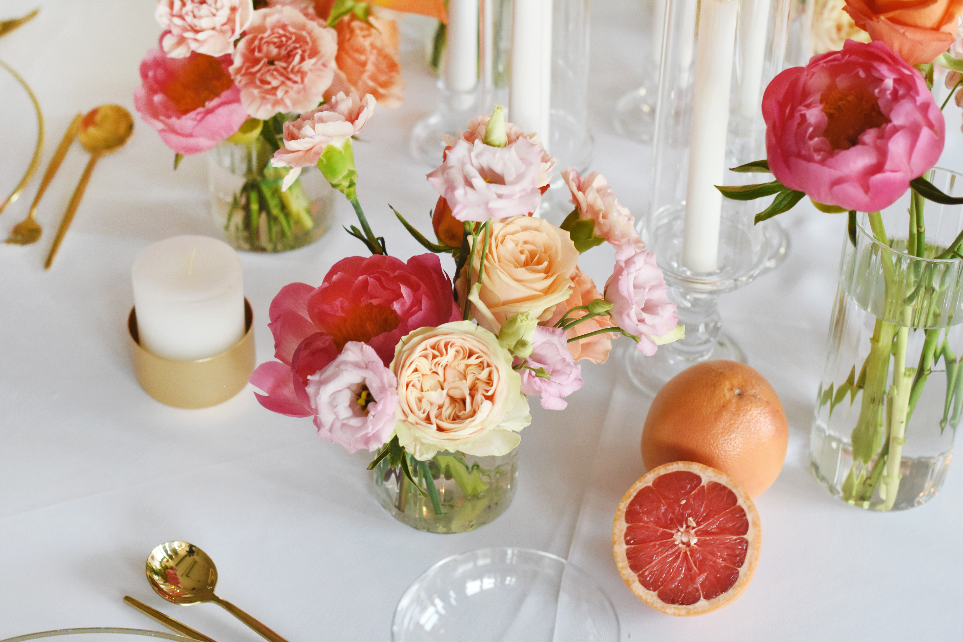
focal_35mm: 75
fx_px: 2006
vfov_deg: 18.2
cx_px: 482
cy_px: 321
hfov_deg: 27.0
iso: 1000
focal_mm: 50
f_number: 3.2
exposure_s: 1/100
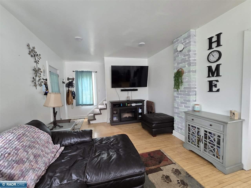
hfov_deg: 106.2
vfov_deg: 89.9
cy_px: 94
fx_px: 94
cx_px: 126
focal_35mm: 13
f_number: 2.2
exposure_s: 1/60
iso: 250
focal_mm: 2.2
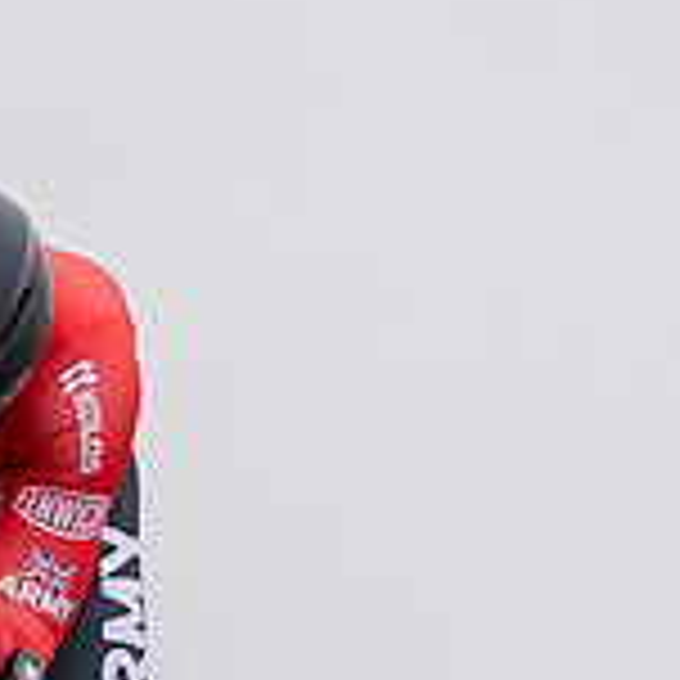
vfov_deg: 1.1
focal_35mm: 1580
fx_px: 35115
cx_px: 92
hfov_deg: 1.1
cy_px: 1524
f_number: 3.2
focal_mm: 200
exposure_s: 1/800
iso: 100
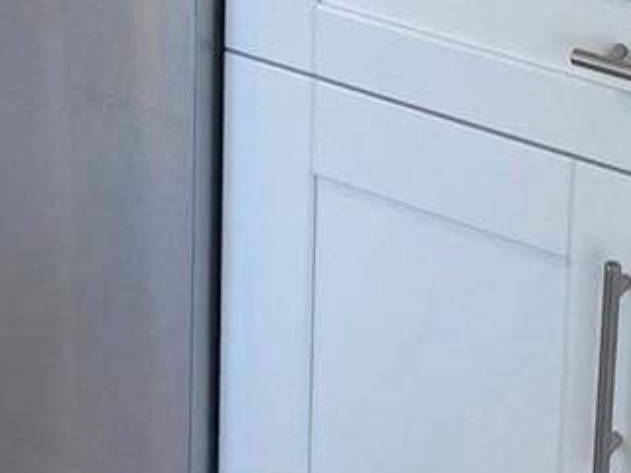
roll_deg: -0.6
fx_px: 2370
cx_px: 150
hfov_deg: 15.1
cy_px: -587
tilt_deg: -11.9
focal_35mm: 130
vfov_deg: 10.2
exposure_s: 1/120
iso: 64
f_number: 1.8
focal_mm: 4.25
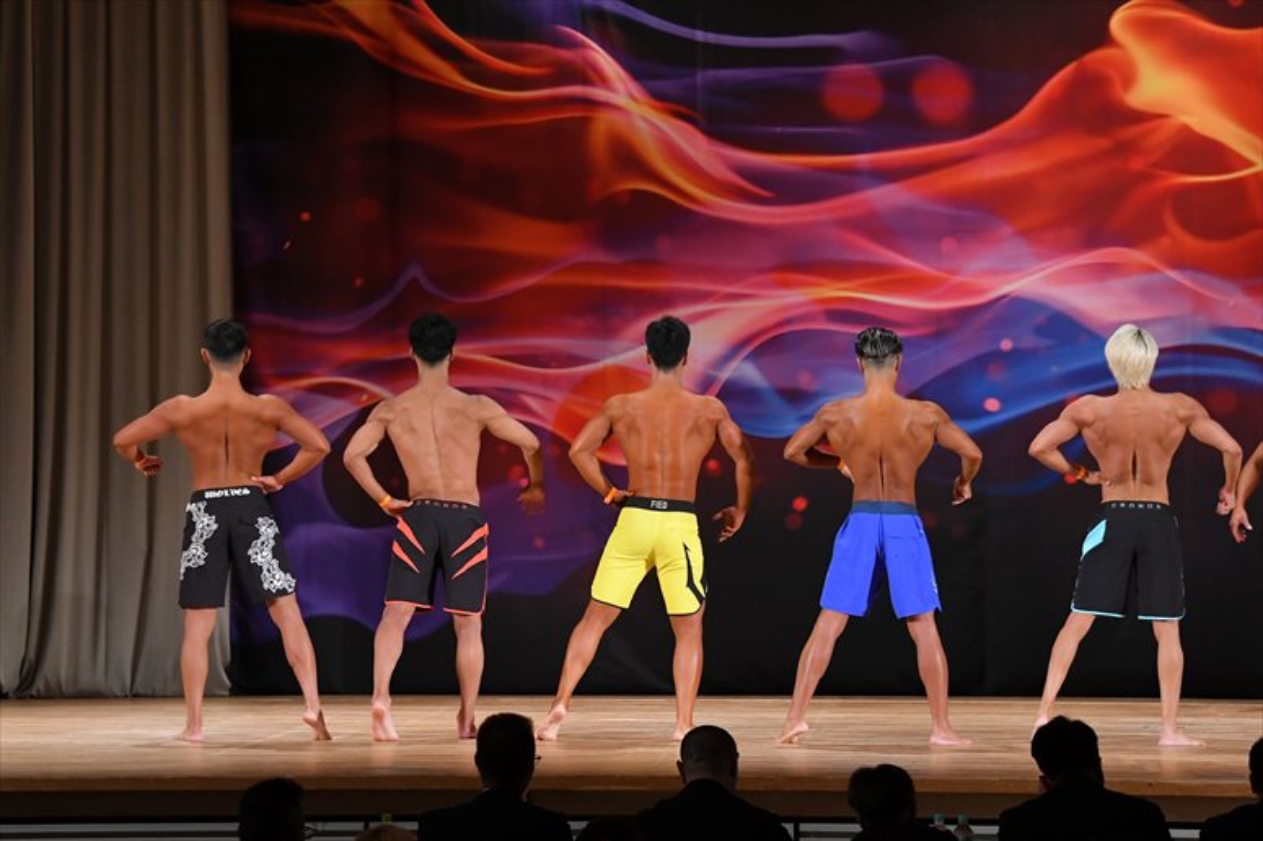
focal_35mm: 135
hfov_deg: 15.2
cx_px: 632
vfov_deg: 10.2
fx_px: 4734
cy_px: 420
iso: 3200
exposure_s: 1/400
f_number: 5.6
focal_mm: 90
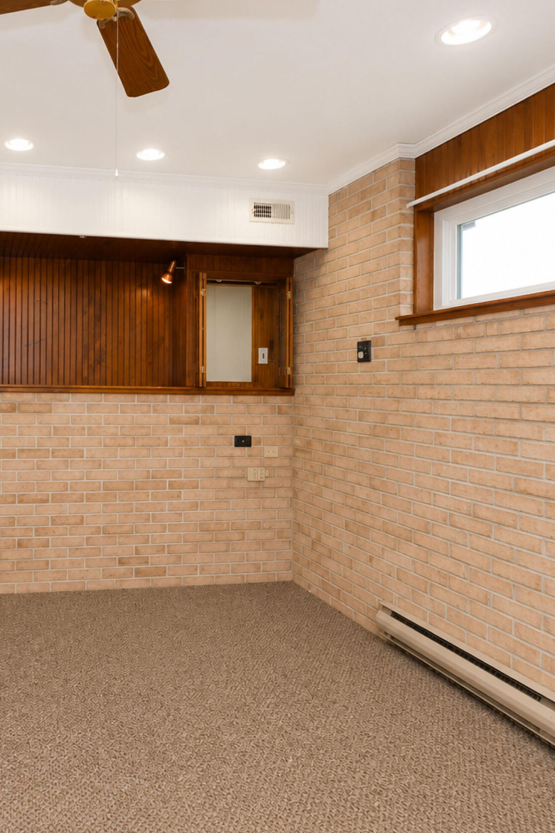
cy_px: 421
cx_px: 99
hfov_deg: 51.1
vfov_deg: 76.1
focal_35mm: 23
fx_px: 532
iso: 2000
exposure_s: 1/160
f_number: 7.1
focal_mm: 10
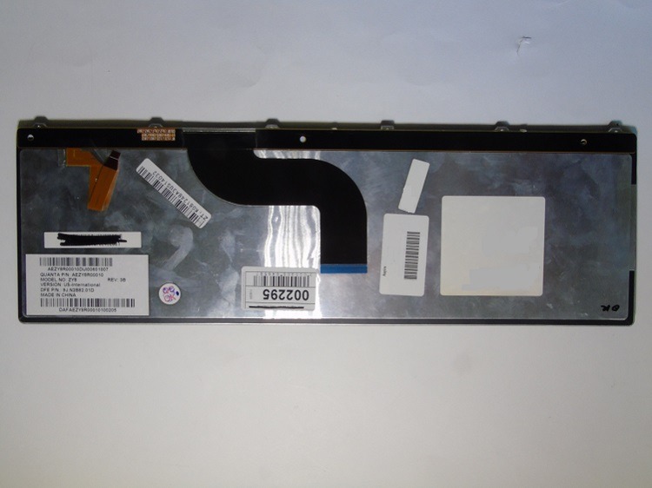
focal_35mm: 29
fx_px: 546
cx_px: 326
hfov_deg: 61.7
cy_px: 244
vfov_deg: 48.2
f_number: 6.4
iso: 200
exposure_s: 1/13
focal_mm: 5.2
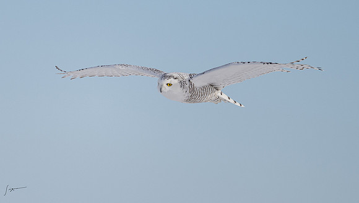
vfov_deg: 1.2
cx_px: 142
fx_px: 9602
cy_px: 112
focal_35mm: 1007
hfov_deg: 2.1
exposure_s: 1/2500
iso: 640
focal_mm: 500
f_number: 5.6
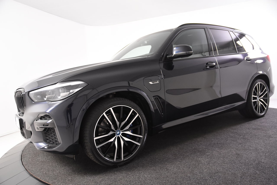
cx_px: 138
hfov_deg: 61.9
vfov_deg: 43.6
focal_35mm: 30
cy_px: 92
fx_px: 231
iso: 1600
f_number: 3.5
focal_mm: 20
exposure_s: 1/50
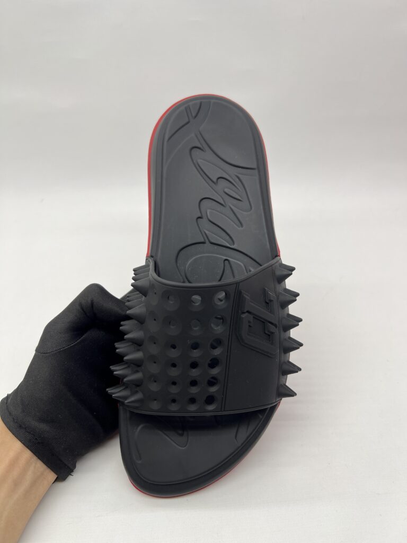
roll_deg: +1.1
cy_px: 272
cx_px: 204
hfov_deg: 53.1
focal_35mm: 26
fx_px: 408
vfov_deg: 67.3
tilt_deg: -35.6
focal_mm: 5.7
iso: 32
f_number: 1.5
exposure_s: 1/142
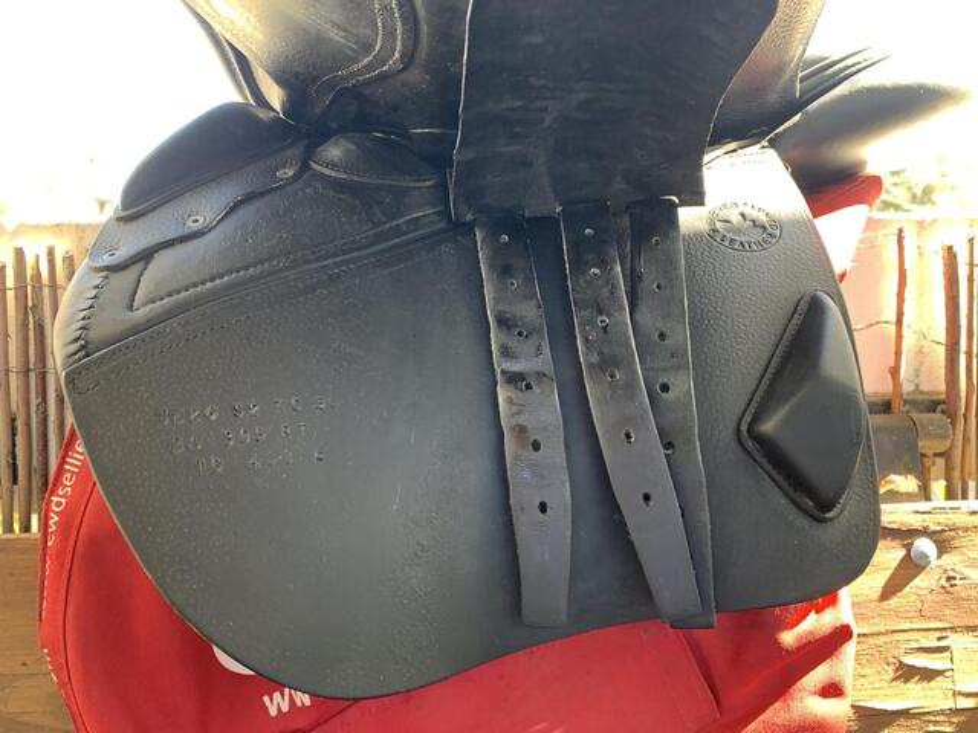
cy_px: 366
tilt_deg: -4.4
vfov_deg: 53.1
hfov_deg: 67.3
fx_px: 735
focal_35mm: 26
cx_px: 489
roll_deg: -0.1
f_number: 1.8
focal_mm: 4.25
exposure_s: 1/60
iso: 100
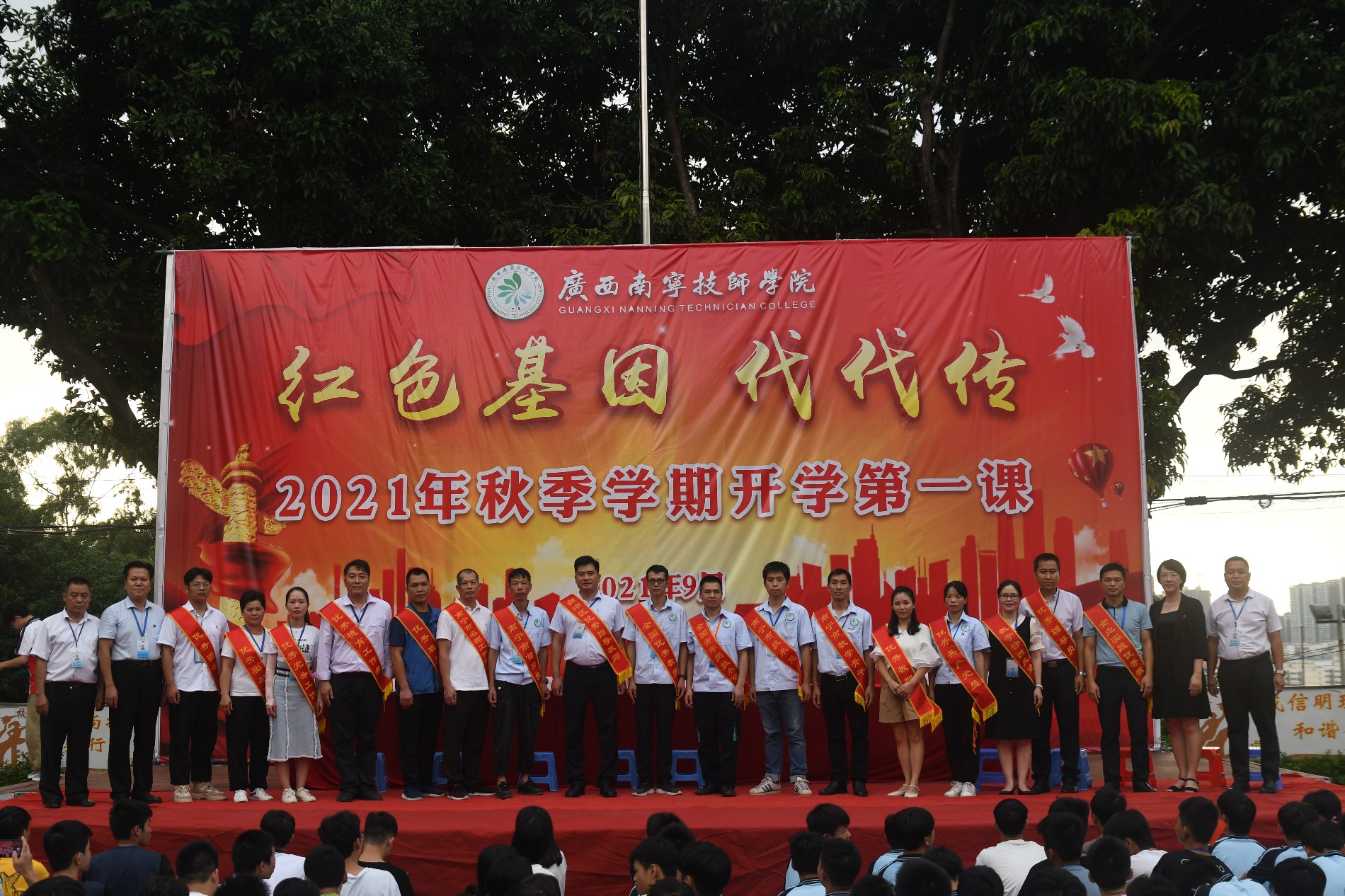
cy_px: 448
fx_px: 1345
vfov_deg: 36.9
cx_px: 672
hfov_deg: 53.1
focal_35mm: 36
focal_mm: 24
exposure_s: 1/250
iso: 100
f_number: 2.8
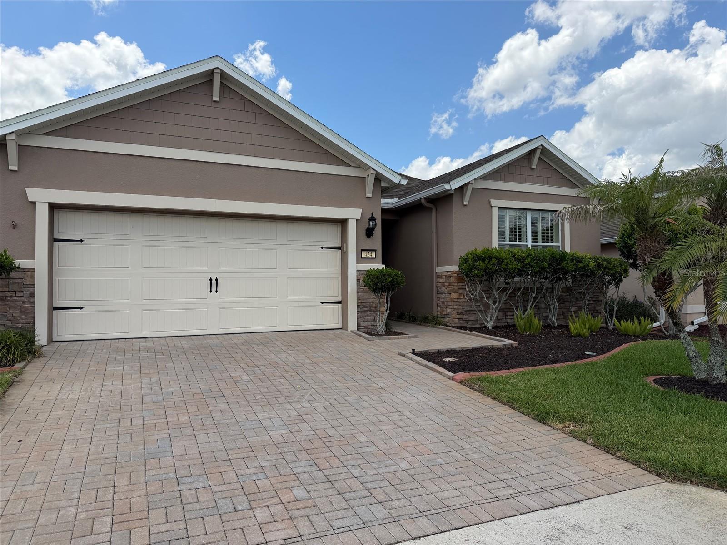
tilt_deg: +2.5
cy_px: 272
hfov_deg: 71.6
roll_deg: +0.7
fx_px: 504
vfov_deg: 56.8
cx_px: 364
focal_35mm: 24
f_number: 1.78
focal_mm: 6.76
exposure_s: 1/5319
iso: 100
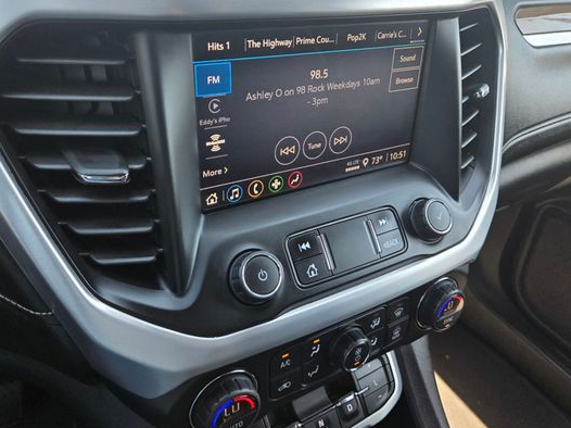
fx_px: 462
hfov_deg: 63.5
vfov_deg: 49.6
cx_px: 277
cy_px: 189
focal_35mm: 28
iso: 64
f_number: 1.8
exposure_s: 1/180
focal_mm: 5.4
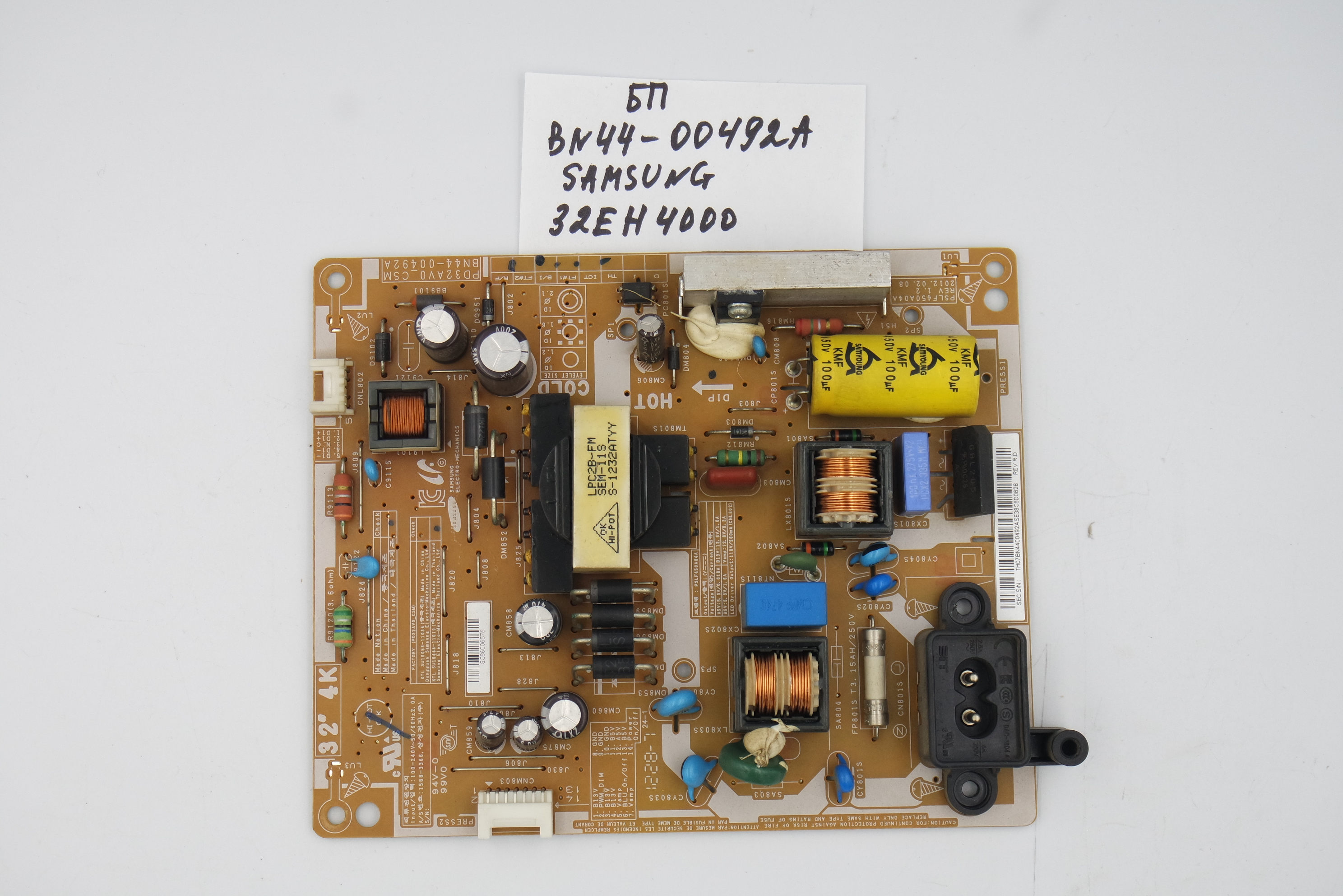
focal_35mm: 59
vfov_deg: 23.0
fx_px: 2201
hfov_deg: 33.9
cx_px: 672
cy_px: 448
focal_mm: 22
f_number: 5
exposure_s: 1/125
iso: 200
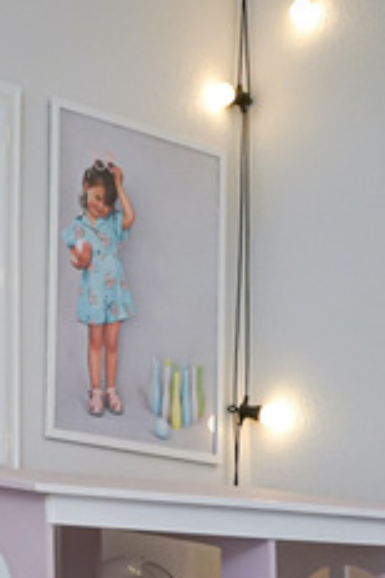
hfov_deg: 14.0
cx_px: -210
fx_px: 1460
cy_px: 611
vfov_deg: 21.4
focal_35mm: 91
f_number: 4
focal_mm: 28
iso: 1600
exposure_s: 1/160
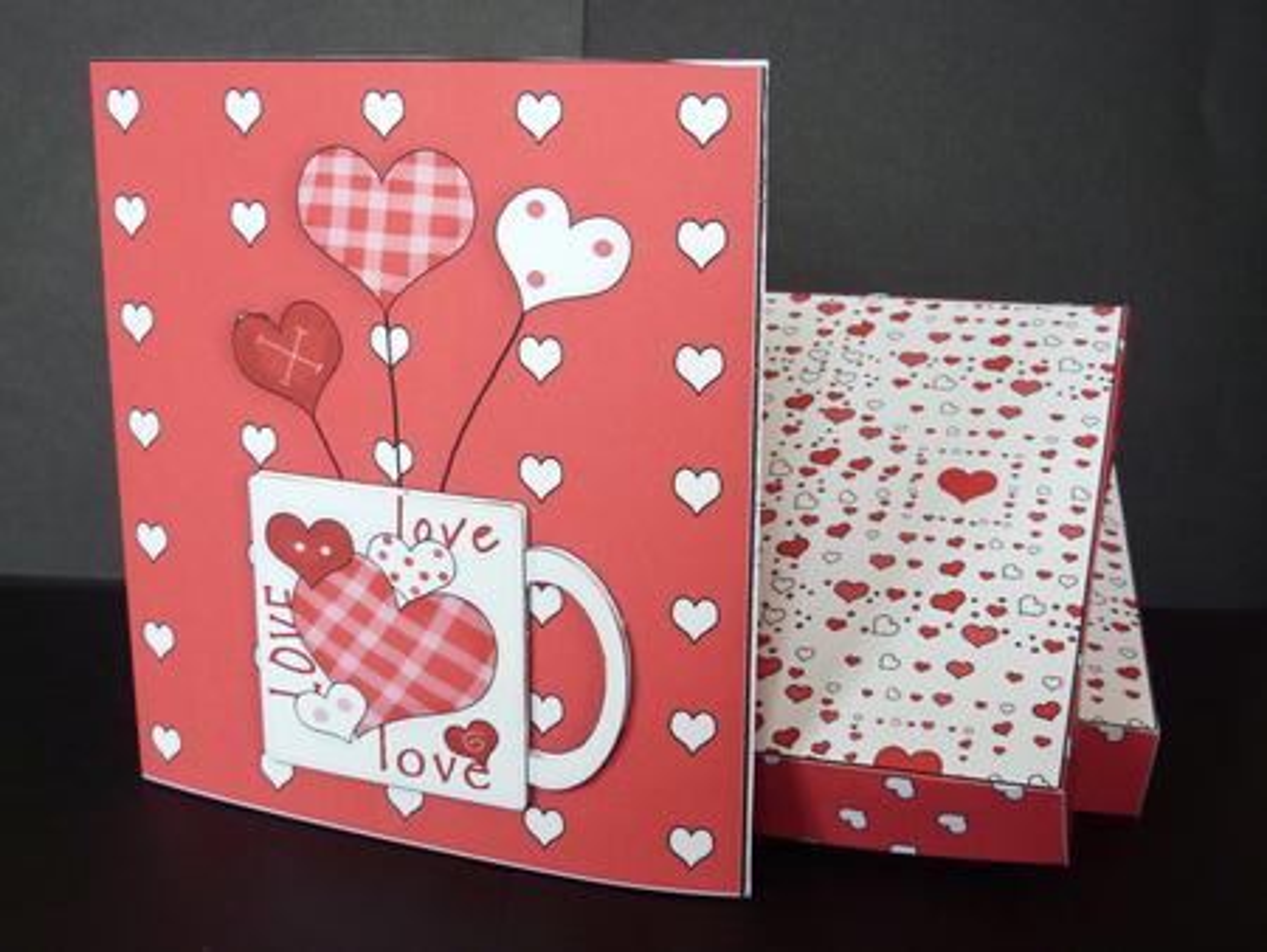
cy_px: 476
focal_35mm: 42
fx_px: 1538
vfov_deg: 34.4
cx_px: 634
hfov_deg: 44.8
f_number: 3.7
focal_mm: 6.9
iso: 250
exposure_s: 1/30
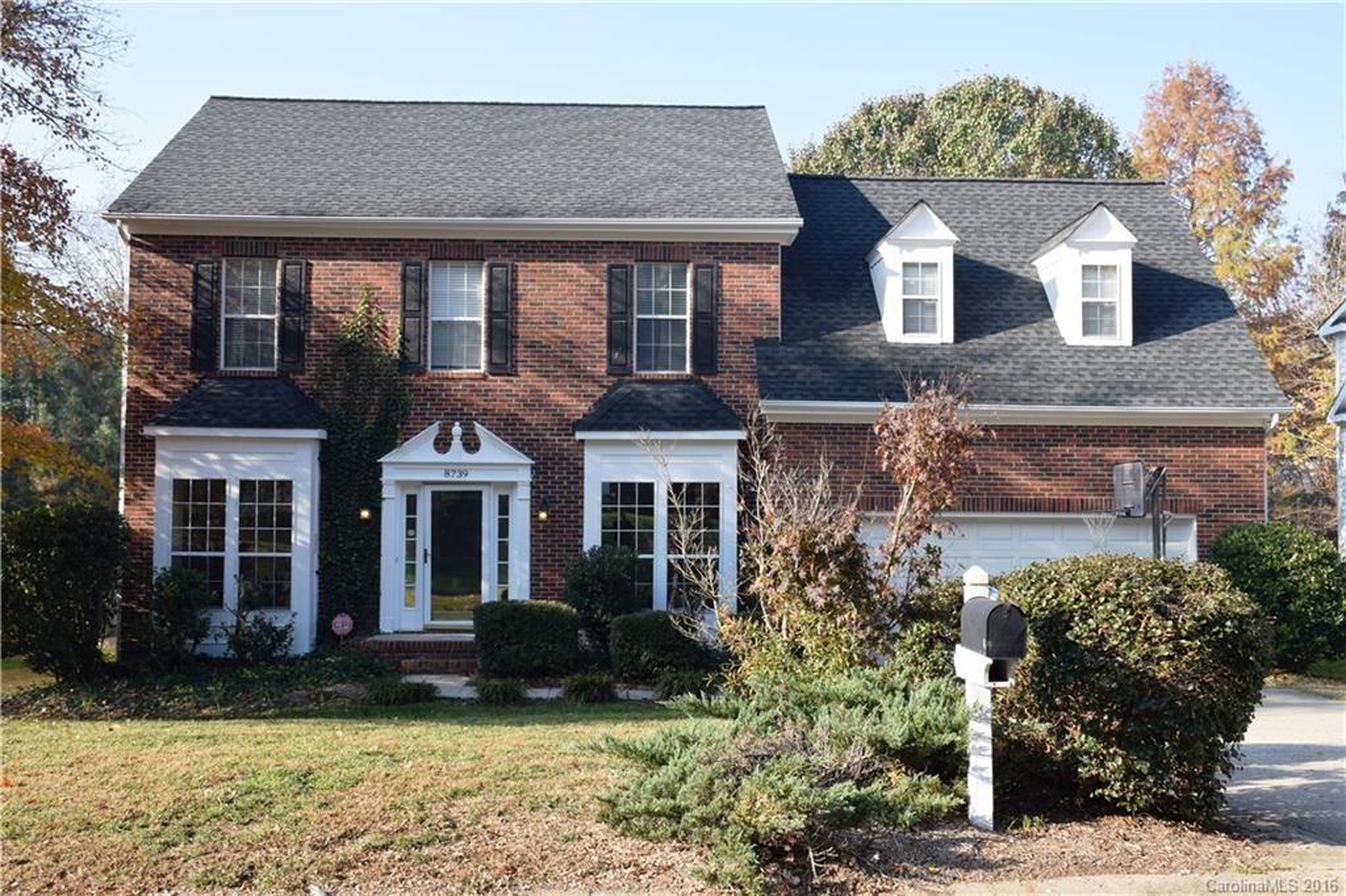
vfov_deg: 36.8
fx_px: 1345
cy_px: 448
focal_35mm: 36
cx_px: 673
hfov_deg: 53.1
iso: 320
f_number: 8
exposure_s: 1/250
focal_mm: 24
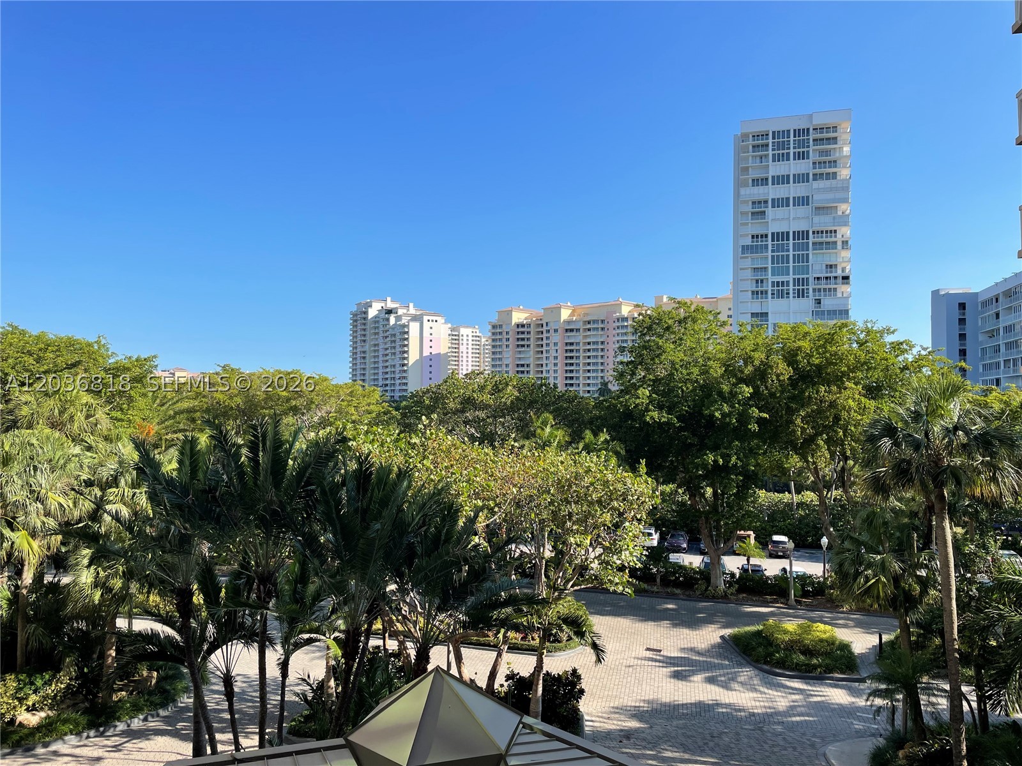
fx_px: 768
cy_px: 383
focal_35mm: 26
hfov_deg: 67.3
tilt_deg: +3.0
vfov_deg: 53.1
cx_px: 511
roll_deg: -0.1
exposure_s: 1/2398
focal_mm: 4.2
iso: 32
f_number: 1.6
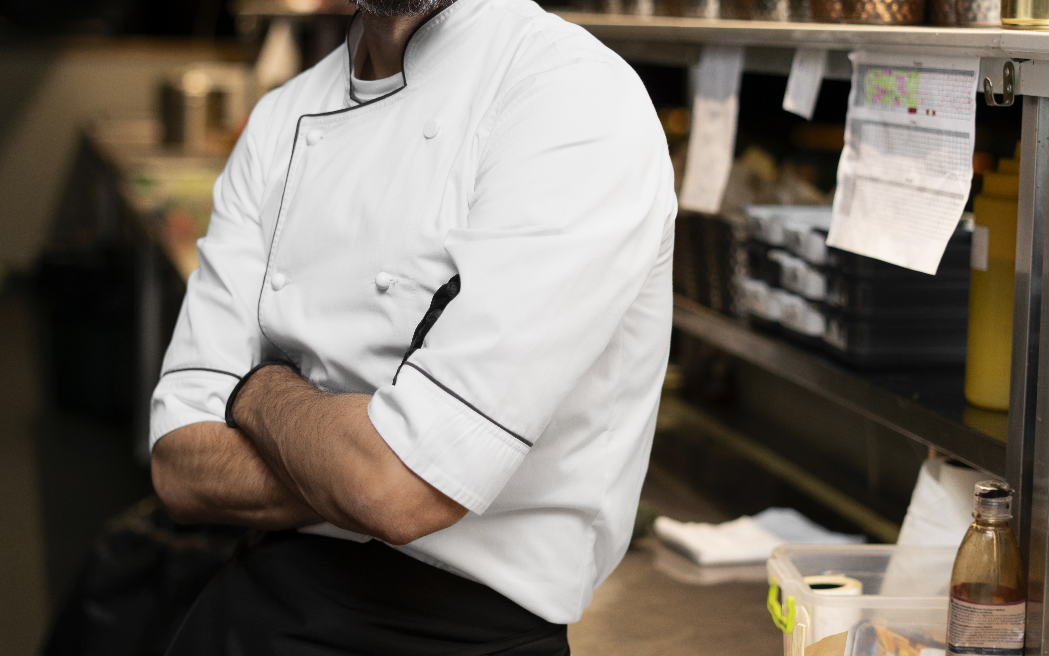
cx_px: 527
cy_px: 214
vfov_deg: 16.9
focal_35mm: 77
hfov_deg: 26.8
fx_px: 2201
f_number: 2
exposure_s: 1/160
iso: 250
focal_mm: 50
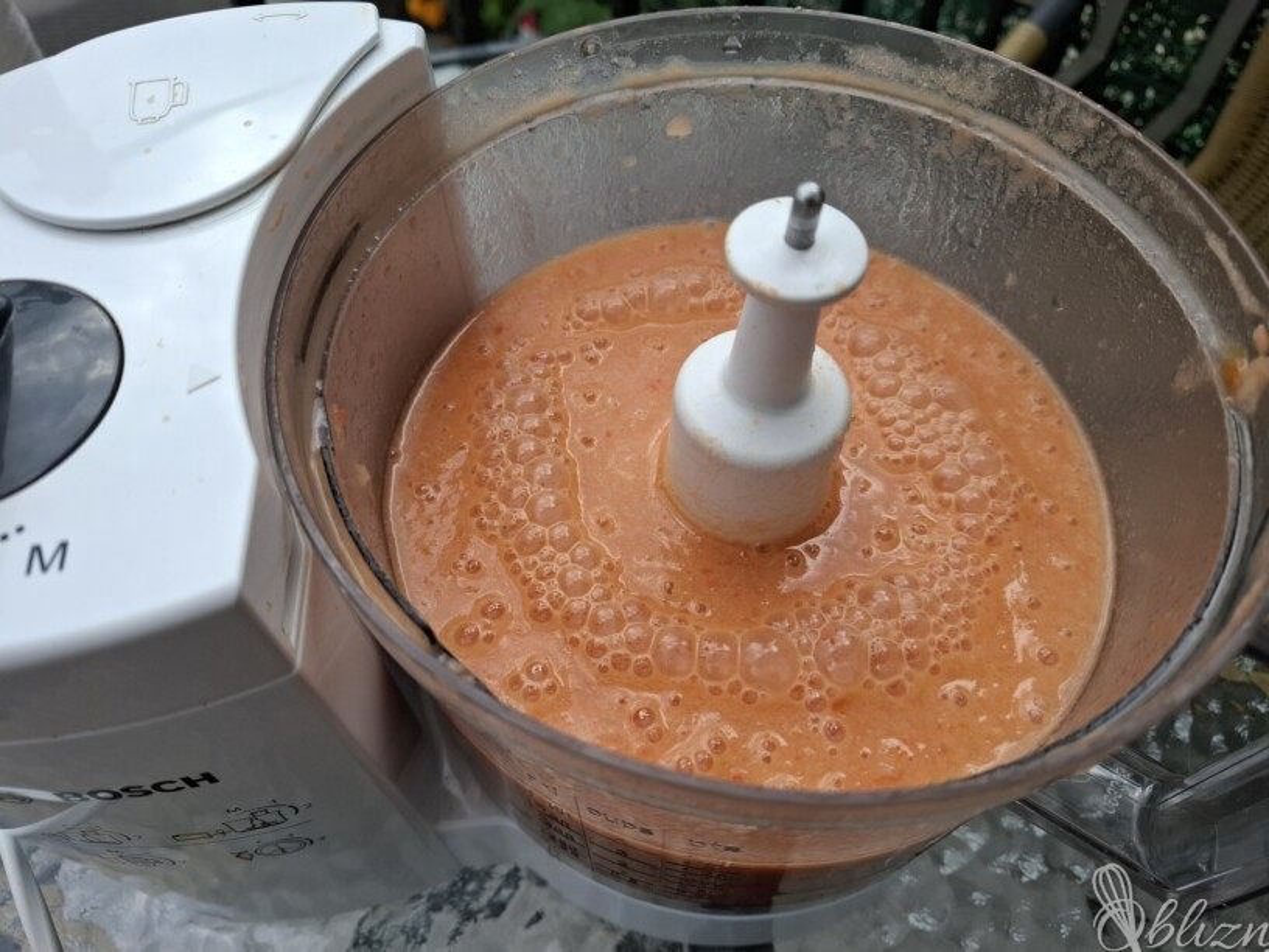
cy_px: 476
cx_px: 634
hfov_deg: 73.9
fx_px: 843
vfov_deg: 58.9
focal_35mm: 23
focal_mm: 5.54
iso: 50
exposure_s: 1/745
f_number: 1.8
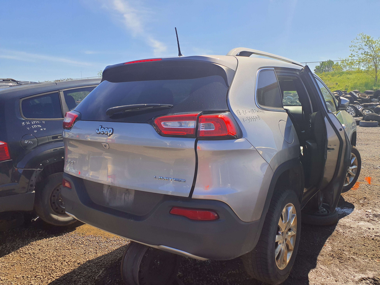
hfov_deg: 65.3
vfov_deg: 51.4
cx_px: 190
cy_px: 142
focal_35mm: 27
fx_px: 296
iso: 40
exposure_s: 1/1256
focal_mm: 3.58
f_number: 1.9
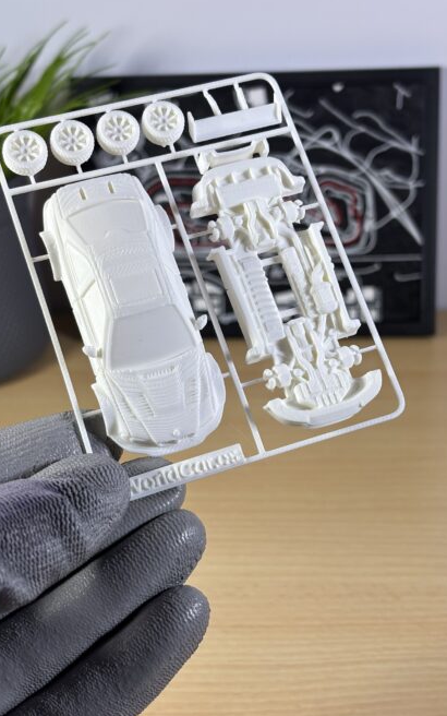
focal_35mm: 56
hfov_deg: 23.1
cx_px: 210
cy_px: 357
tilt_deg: -25.4
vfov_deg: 36.3
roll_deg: +2.3
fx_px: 1092
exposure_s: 1/117
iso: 32
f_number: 1.6
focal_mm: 5.96
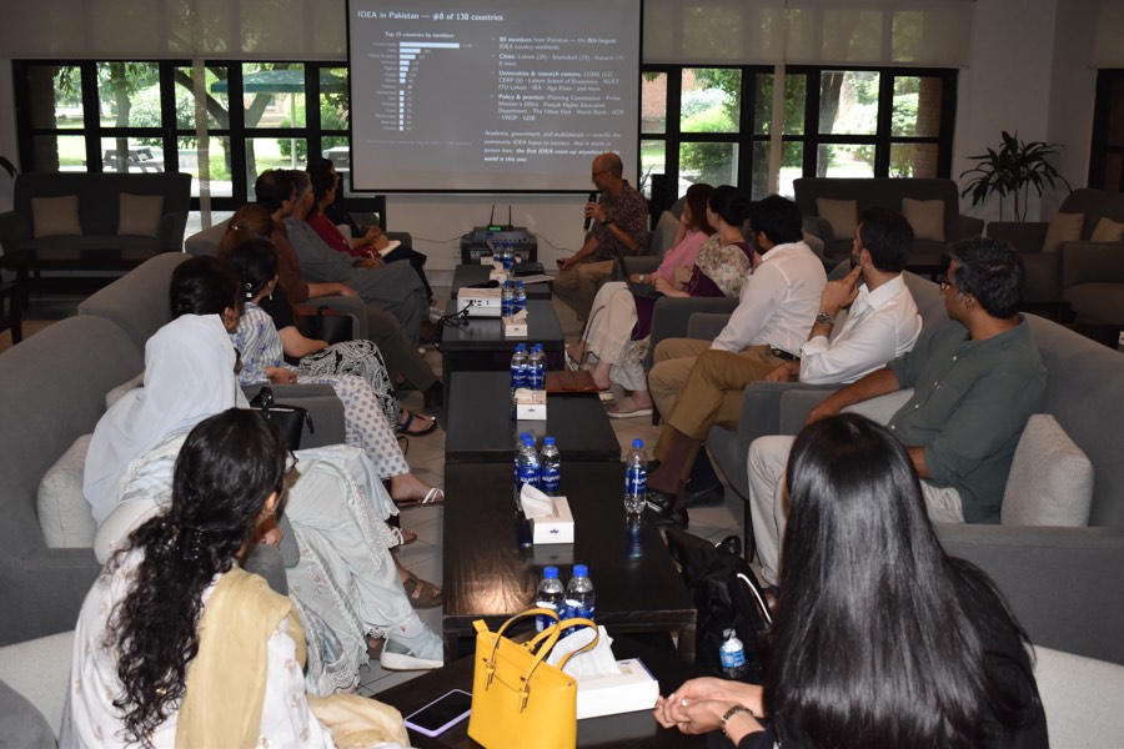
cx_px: 562
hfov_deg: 49.6
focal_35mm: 39
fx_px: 1218
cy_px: 374
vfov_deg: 34.2
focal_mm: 26
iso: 800
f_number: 5.6
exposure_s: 1/125
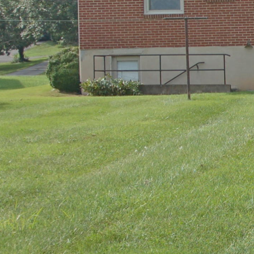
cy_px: 115
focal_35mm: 128
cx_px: 375
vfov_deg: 13.6
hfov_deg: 12.9
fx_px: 1063
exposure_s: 1/800
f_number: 4.5
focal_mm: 24
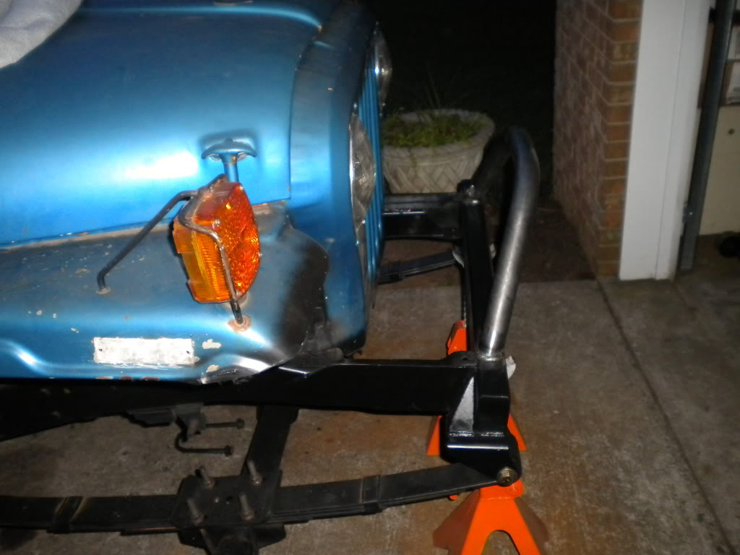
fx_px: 748
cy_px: 278
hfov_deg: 52.6
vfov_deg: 40.7
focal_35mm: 35
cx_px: 370
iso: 400
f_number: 3.1
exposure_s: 1/30
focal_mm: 6.3
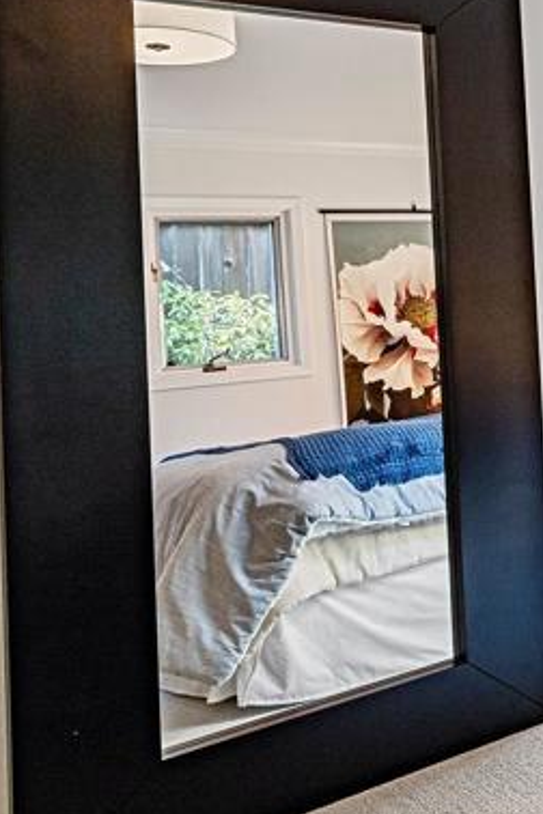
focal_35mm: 46
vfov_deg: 41.7
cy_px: 222
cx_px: 1099
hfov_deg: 18.4
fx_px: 1041
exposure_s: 1/10
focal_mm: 17
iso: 320
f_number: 11
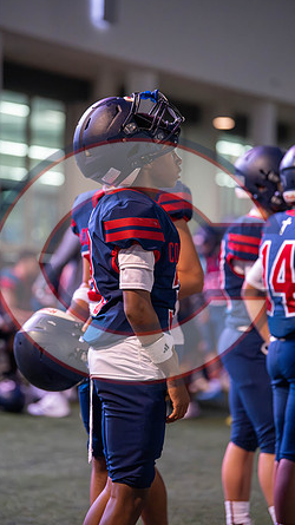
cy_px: 262
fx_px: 1990
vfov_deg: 15.0
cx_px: 132
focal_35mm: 143
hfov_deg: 8.5
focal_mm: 135
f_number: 2.8
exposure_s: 1/1000
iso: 12800
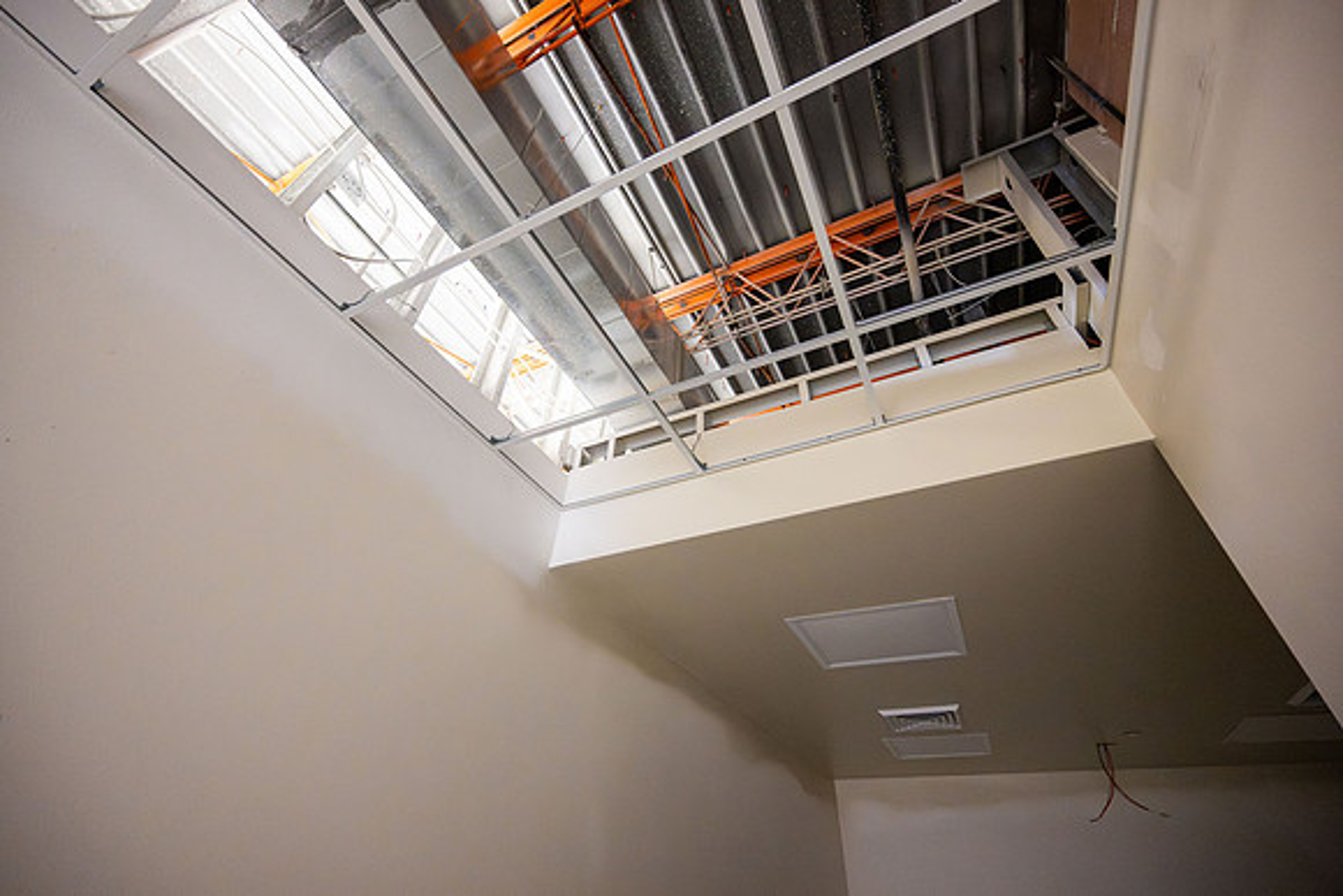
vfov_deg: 77.1
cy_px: 448
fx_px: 563
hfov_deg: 100.1
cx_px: 672
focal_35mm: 15
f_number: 4
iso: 5000
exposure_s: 1/40
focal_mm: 14
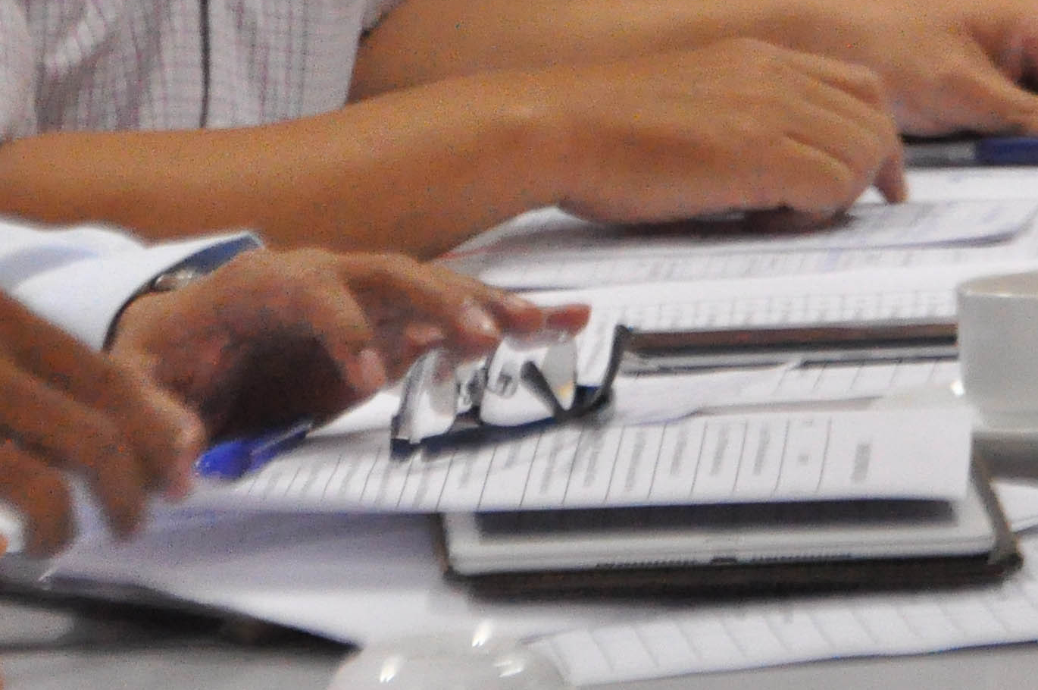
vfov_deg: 3.2
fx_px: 12441
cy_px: -260
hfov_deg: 4.8
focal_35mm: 432
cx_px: 455
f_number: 5.6
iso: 3200
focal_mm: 92
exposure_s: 1/80
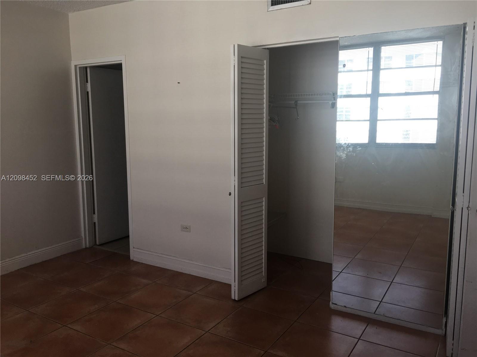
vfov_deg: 48.2
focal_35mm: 29
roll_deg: -0.6
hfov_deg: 61.7
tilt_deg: -7.7
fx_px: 400
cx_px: 238
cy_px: 178
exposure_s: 1/120
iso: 32
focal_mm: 4.15
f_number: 2.2
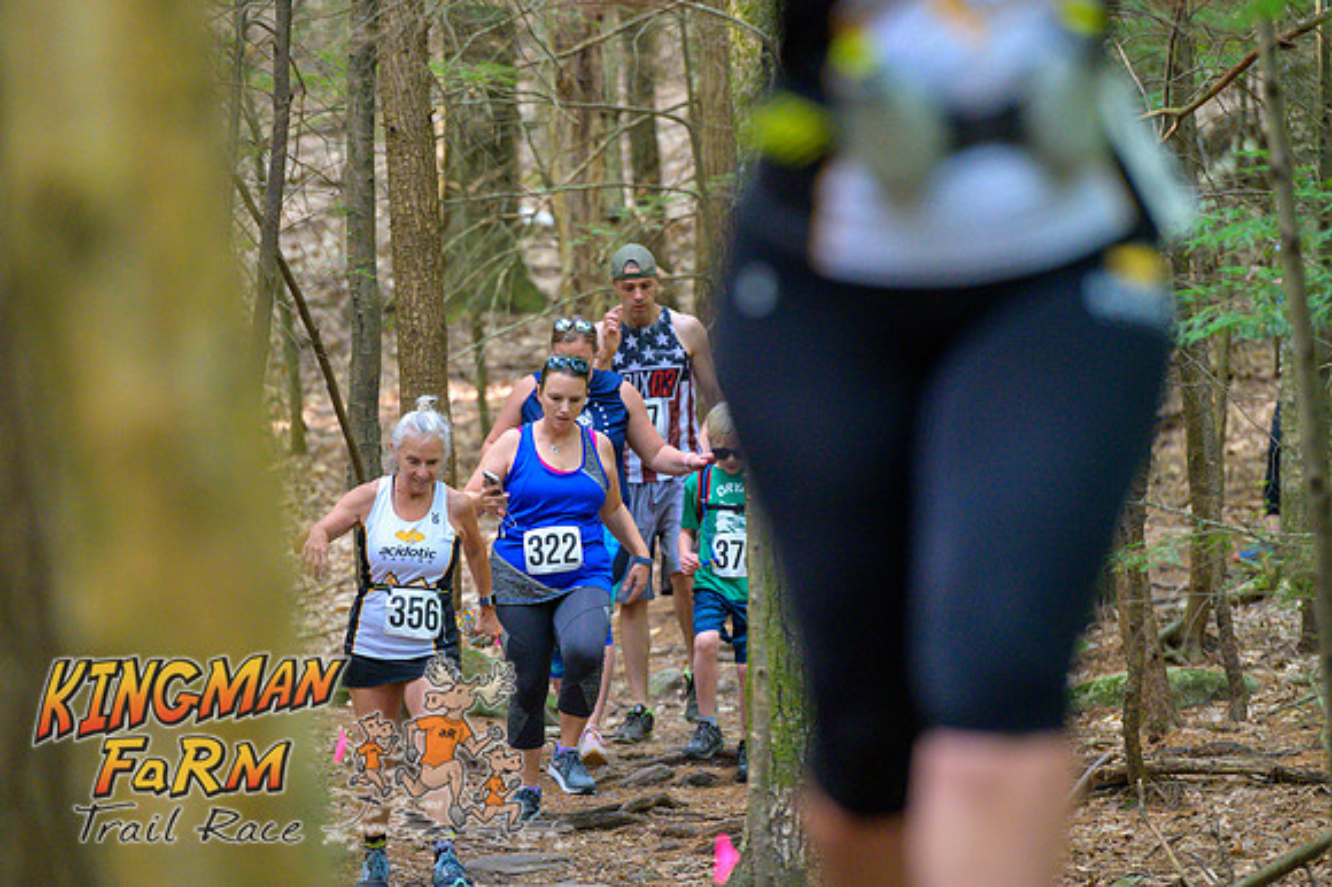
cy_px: 444
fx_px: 7395
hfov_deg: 10.3
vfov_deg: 6.9
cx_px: 666
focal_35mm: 200
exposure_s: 1/250
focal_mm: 200
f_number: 4
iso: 8000
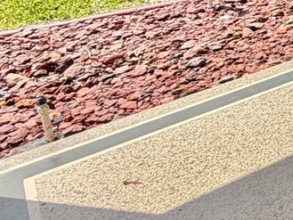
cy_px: -113
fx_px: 576
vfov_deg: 18.9
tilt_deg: -11.5
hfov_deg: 16.1
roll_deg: +0.7
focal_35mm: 68
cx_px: 671
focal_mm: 2.22
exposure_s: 1/770
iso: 25
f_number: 2.2
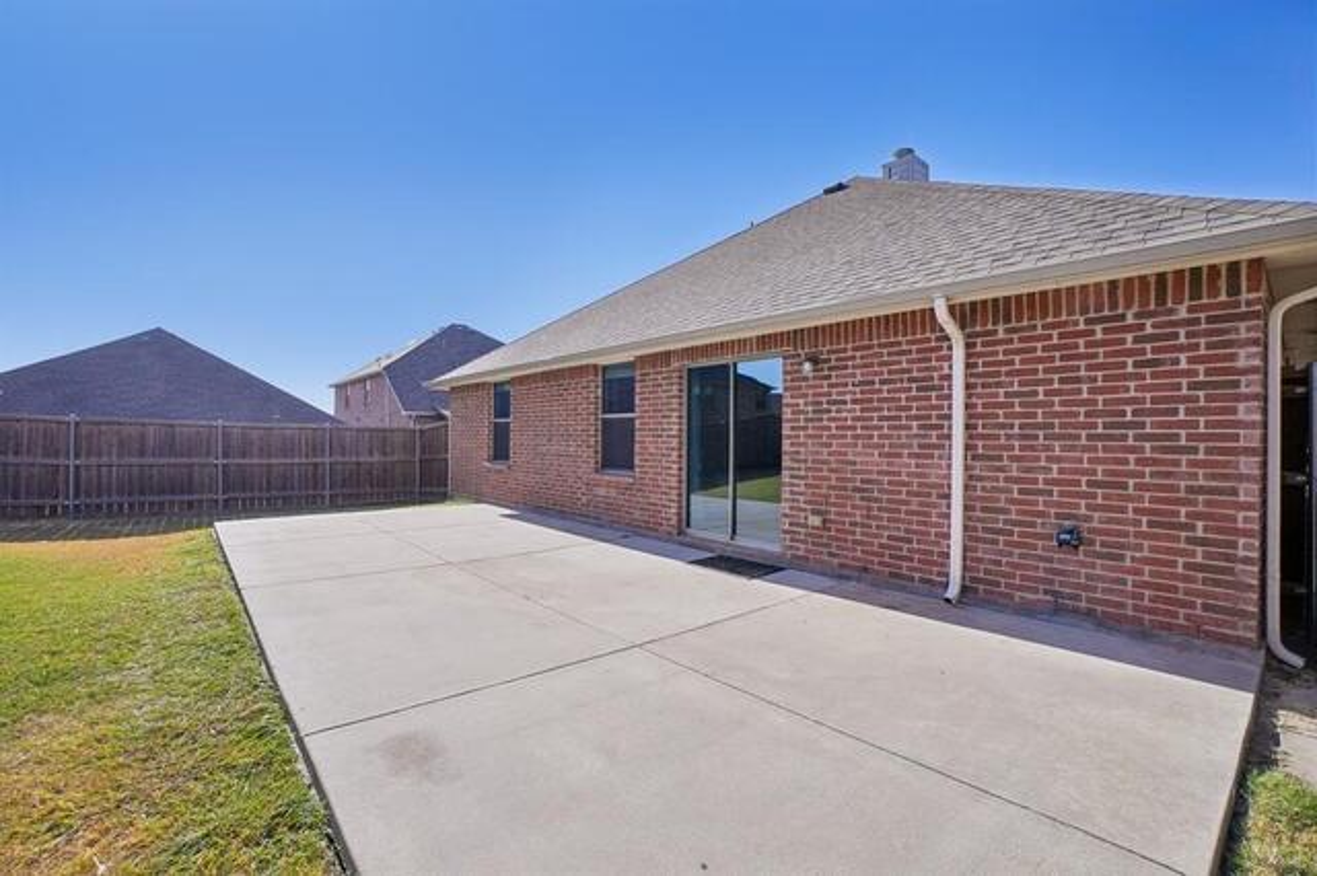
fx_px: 548
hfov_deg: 100.4
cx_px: 658
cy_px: 438
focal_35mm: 15
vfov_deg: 77.3
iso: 400
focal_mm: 10
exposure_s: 1/1250
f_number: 8
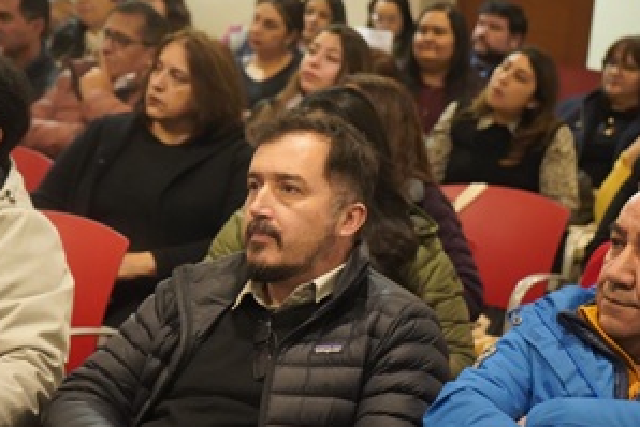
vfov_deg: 12.9
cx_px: 320
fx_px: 1885
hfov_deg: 19.3
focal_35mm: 106
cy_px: 264
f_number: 5.6
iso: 12800
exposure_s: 1/125
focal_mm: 70
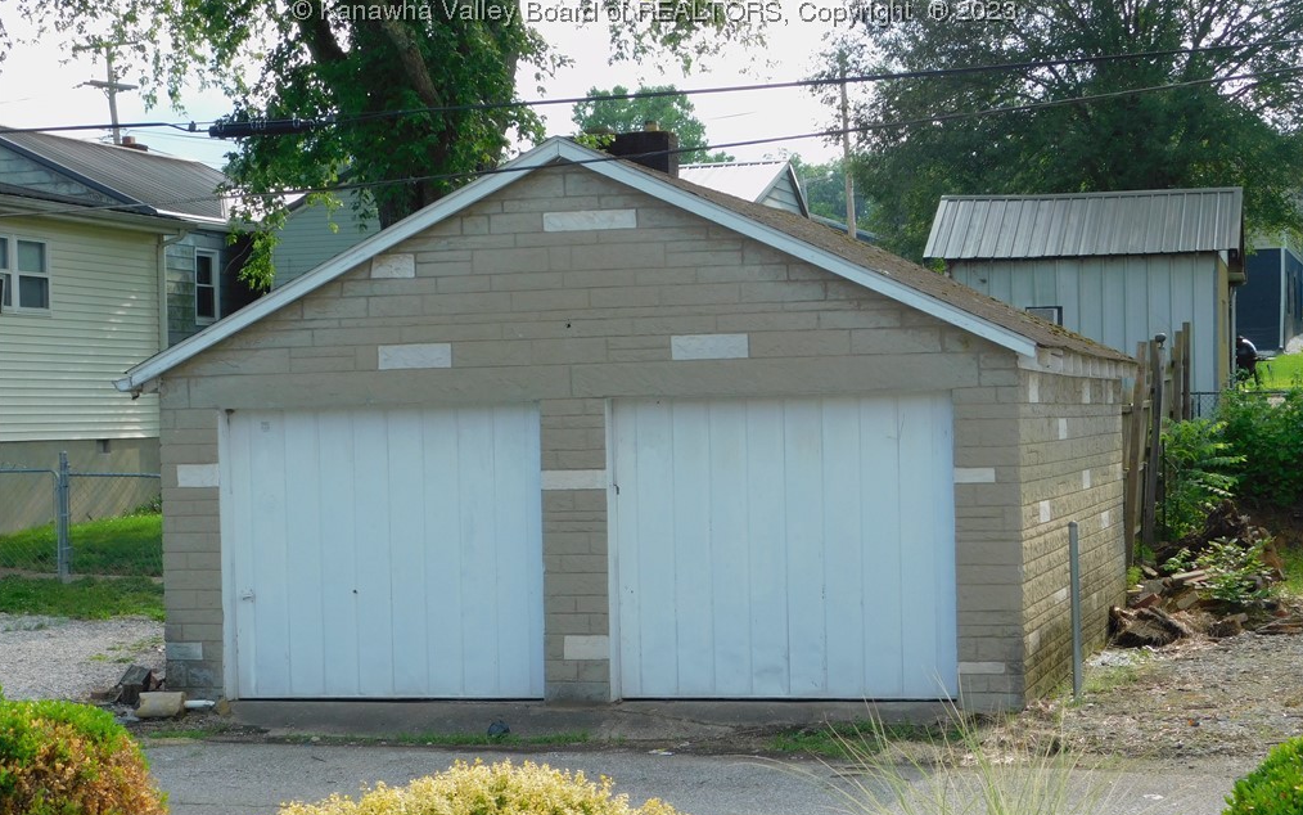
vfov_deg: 17.2
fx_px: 2699
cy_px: 481
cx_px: 654
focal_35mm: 76
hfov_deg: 27.1
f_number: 4.3
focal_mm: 12.6
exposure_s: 1/400
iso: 125
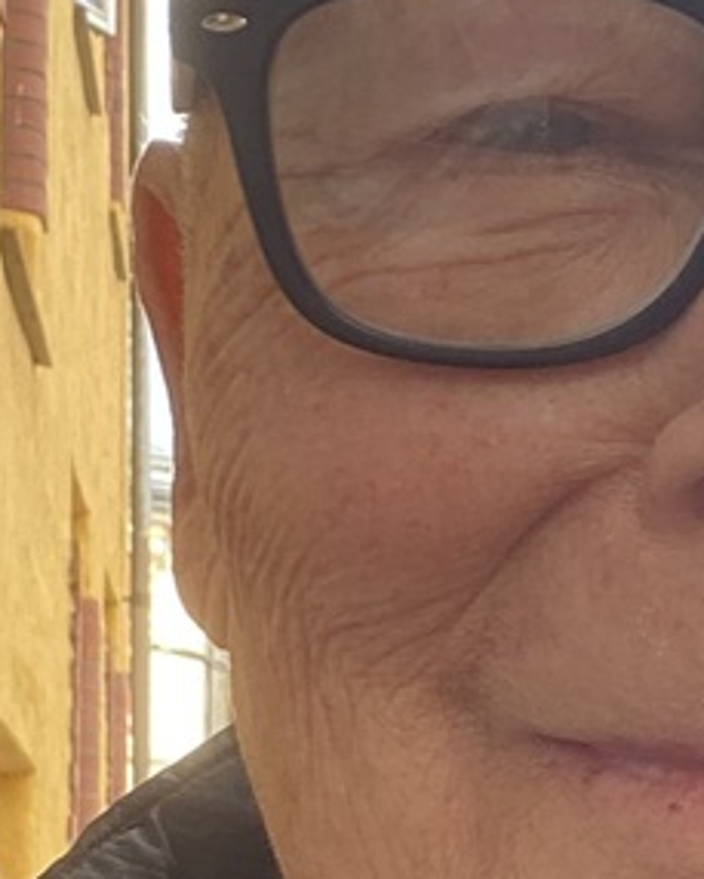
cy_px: 682
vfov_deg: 15.5
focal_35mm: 123
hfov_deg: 12.5
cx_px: 584
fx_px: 3202
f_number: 2.2
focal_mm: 2.71
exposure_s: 1/122
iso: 40
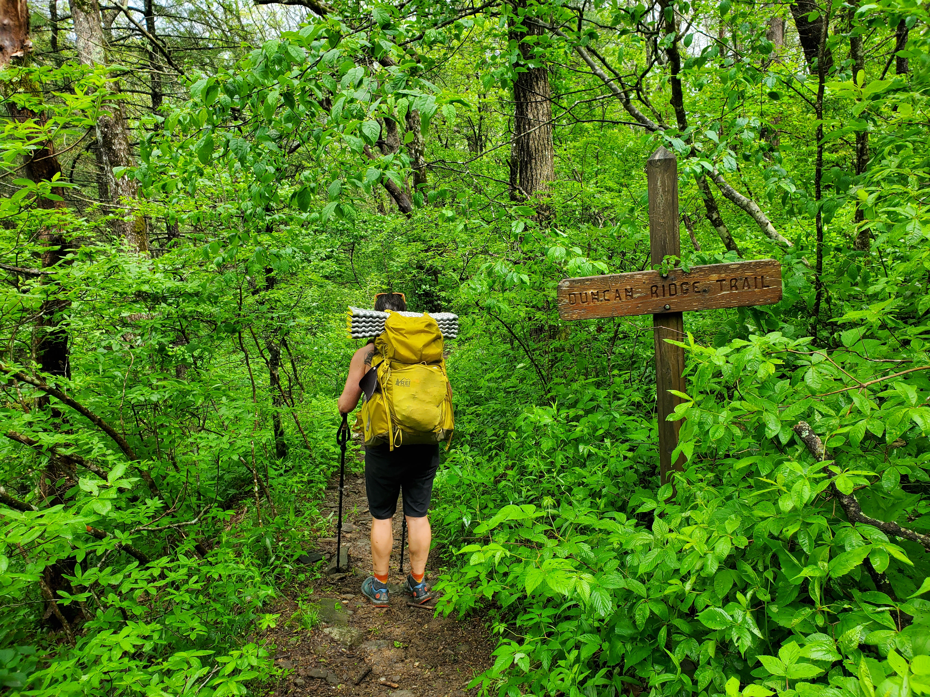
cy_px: 348
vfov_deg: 53.1
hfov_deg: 67.3
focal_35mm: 26
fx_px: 699
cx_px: 465
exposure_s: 1/183
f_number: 2.4
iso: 50
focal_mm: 4.3
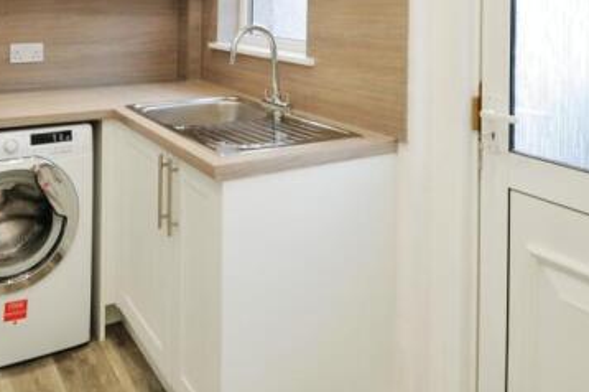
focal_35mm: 33
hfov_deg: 56.1
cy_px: 41
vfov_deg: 37.4
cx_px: 199
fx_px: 539
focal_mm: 12
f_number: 7.1
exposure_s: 1/10
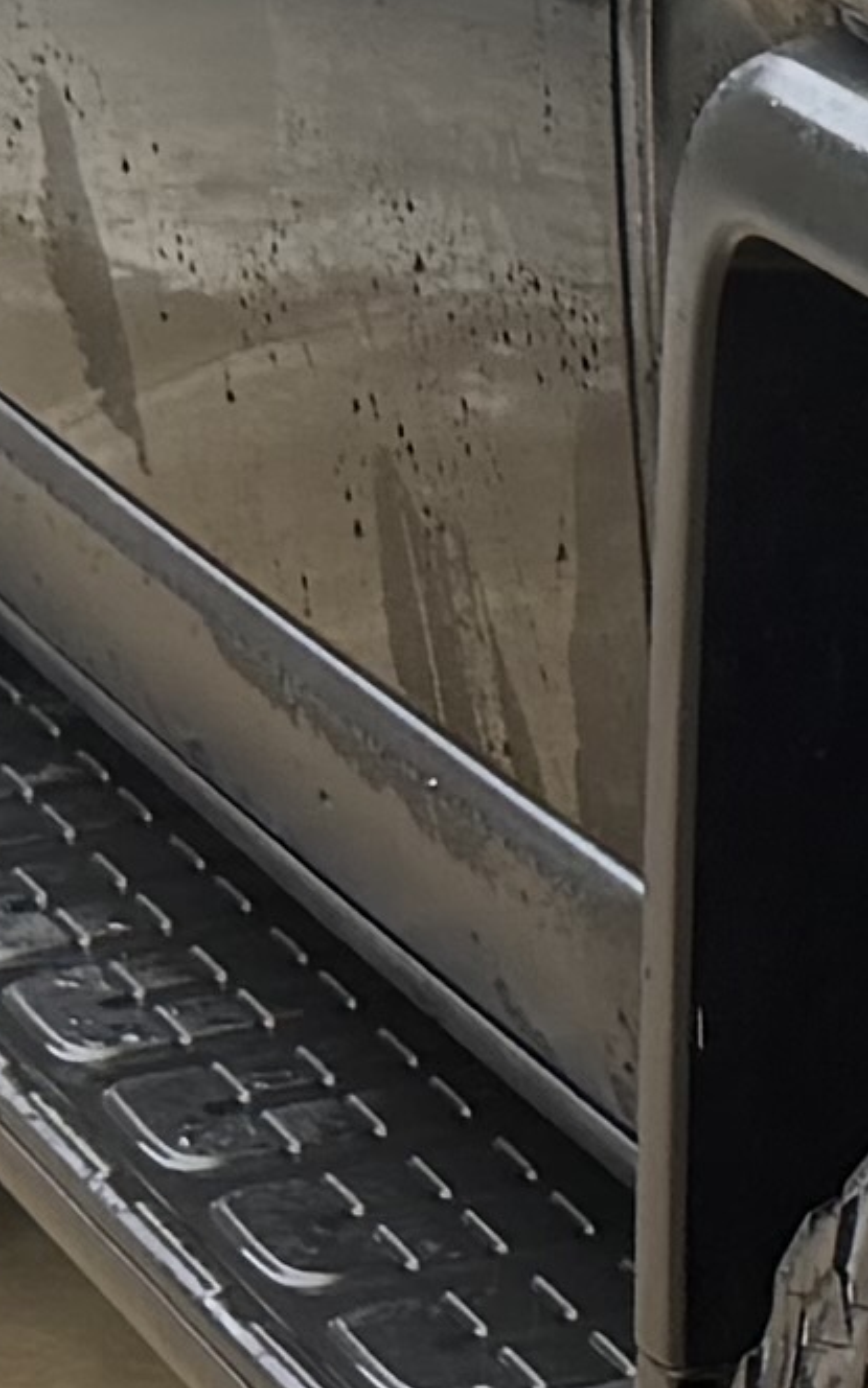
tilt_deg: -3.5
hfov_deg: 5.5
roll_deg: +4.0
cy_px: -481
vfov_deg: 9.4
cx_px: 2897
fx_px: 8289
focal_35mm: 219
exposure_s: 1/559
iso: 100
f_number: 1.78
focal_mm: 6.76
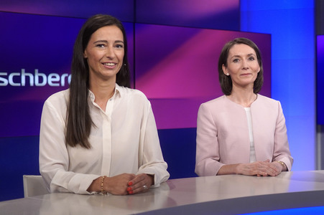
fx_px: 405
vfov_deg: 29.8
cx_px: 162
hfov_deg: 43.6
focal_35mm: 45
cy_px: 108
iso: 640
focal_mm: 30
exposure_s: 1/500
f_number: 1.6
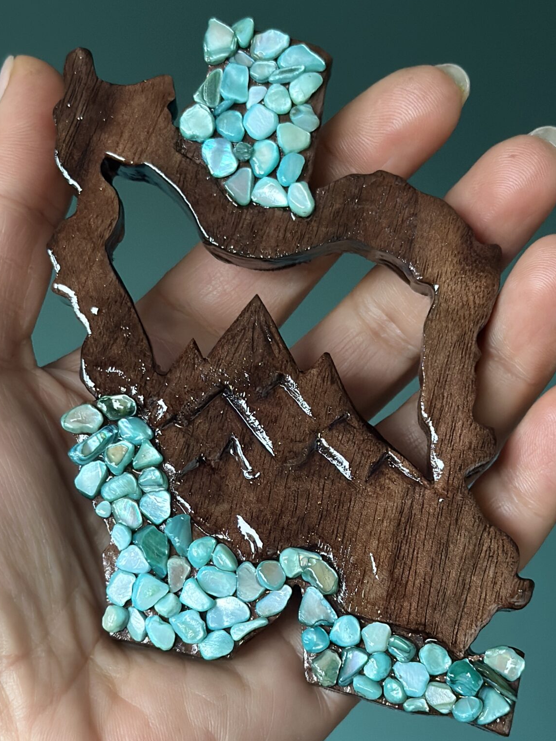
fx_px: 1734
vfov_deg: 24.1
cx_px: 261
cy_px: 438
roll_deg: +1.4
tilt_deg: -4.4
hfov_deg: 18.2
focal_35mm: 81
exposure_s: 1/40
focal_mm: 6.86
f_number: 1.78
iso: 400
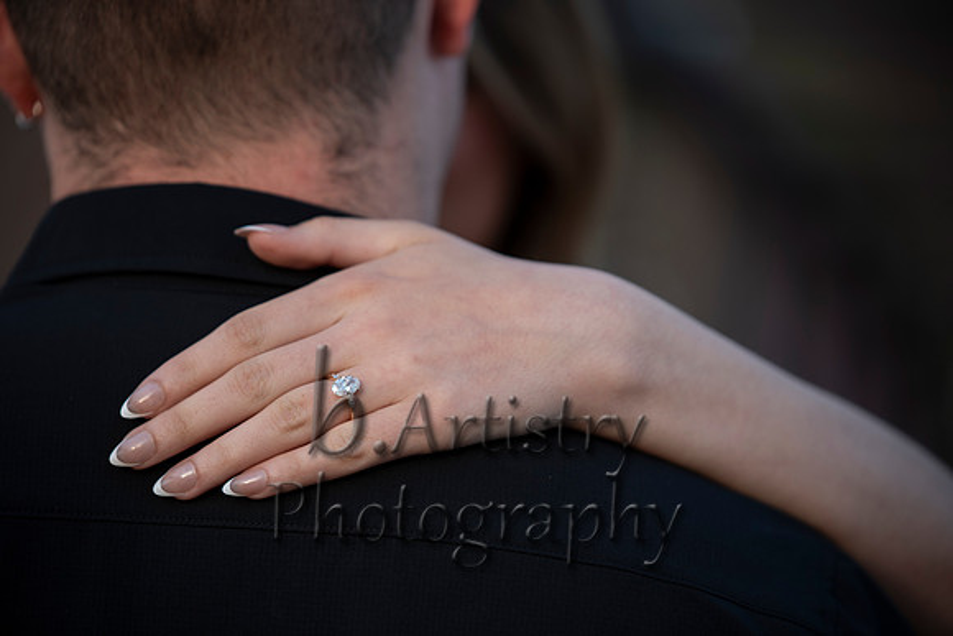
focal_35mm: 180
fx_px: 4766
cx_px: 476
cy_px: 318
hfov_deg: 11.4
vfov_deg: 7.6
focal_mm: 180
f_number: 2.8
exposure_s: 1/400
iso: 200
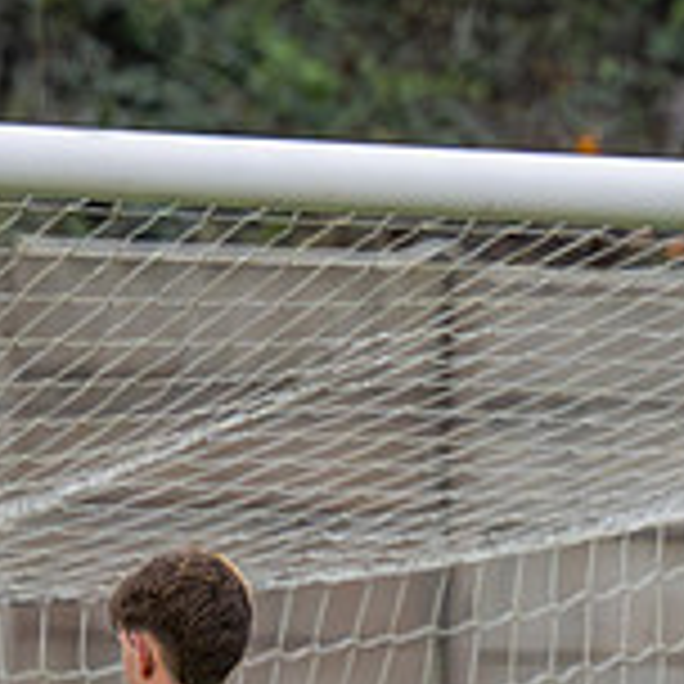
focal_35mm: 1209
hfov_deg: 1.4
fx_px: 27028
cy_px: 1011
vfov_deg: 1.4
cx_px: 1432
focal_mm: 155
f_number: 2.8
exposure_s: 1/1250
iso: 2000
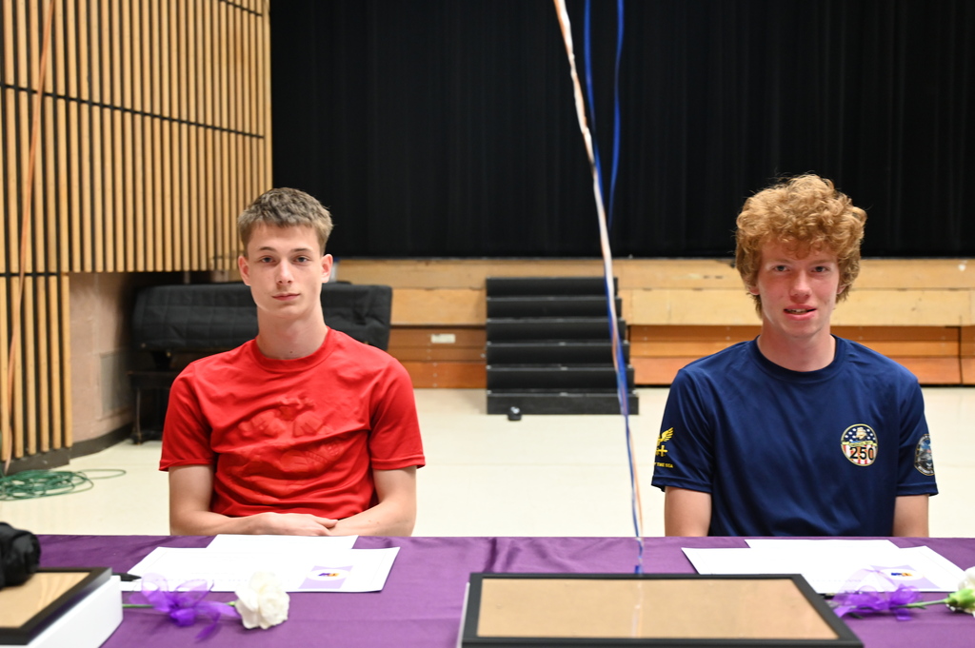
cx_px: 488
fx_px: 1109
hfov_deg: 47.4
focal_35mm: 41
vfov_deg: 32.6
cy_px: 324
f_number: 4
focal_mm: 41
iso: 3200
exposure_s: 1/100
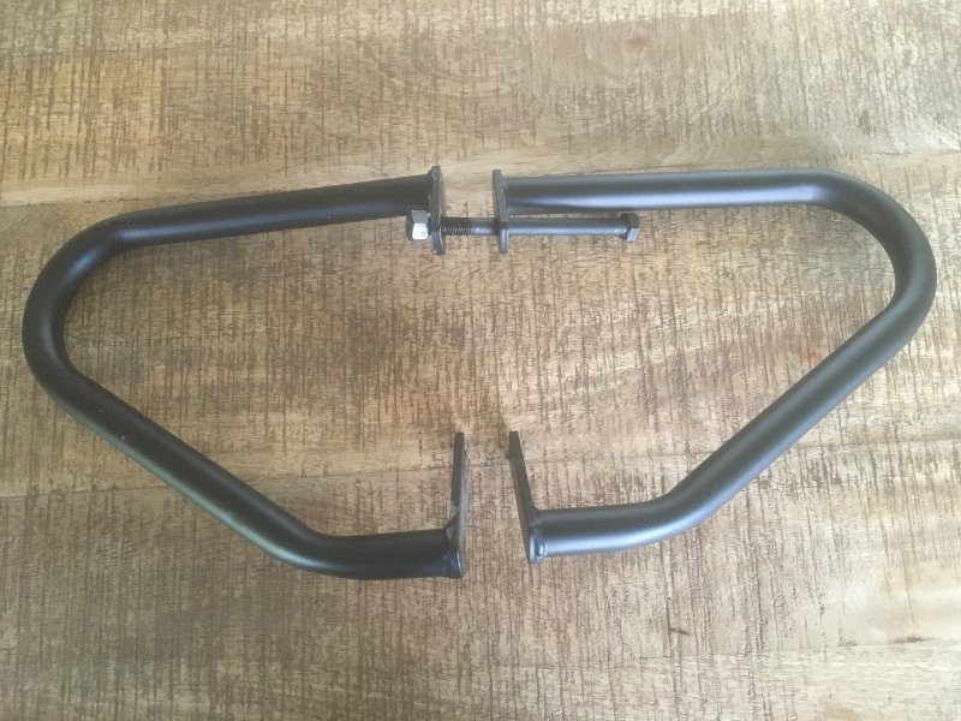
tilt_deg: -78.7
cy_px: 360
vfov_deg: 48.2
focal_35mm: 29
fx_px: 805
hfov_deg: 61.7
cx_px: 480
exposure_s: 1/33
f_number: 2.2
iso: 250
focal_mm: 4.15
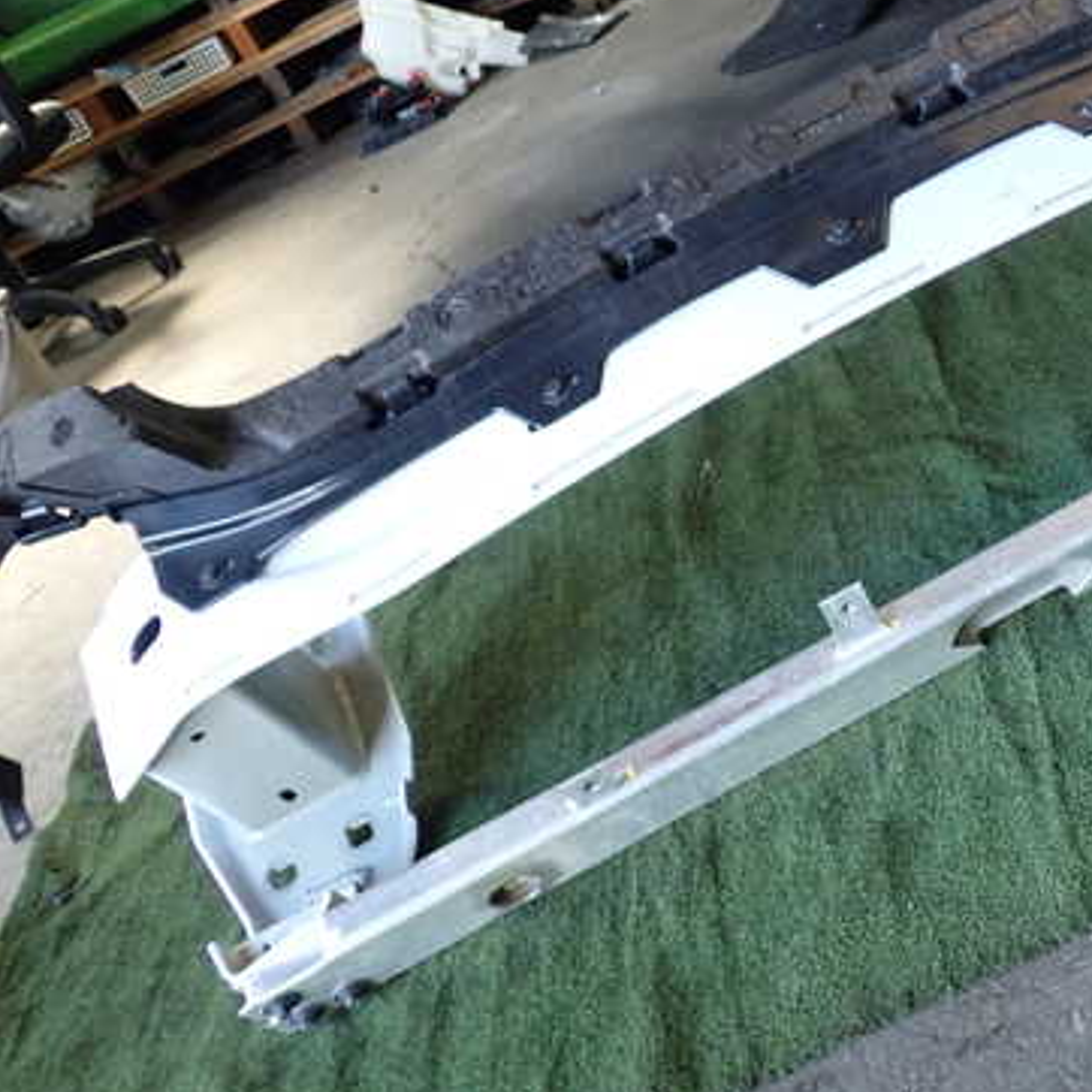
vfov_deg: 38.3
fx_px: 1570
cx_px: 902
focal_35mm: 44
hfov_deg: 36.8
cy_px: 510
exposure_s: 1/50
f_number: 2.3
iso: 200
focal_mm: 5.4
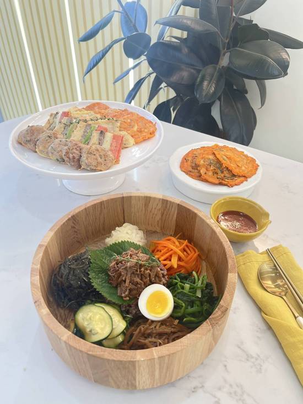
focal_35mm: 26
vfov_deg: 67.3
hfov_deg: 53.1
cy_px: 202
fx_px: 303
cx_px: 152
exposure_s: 1/60
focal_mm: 5.7
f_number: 1.5
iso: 80
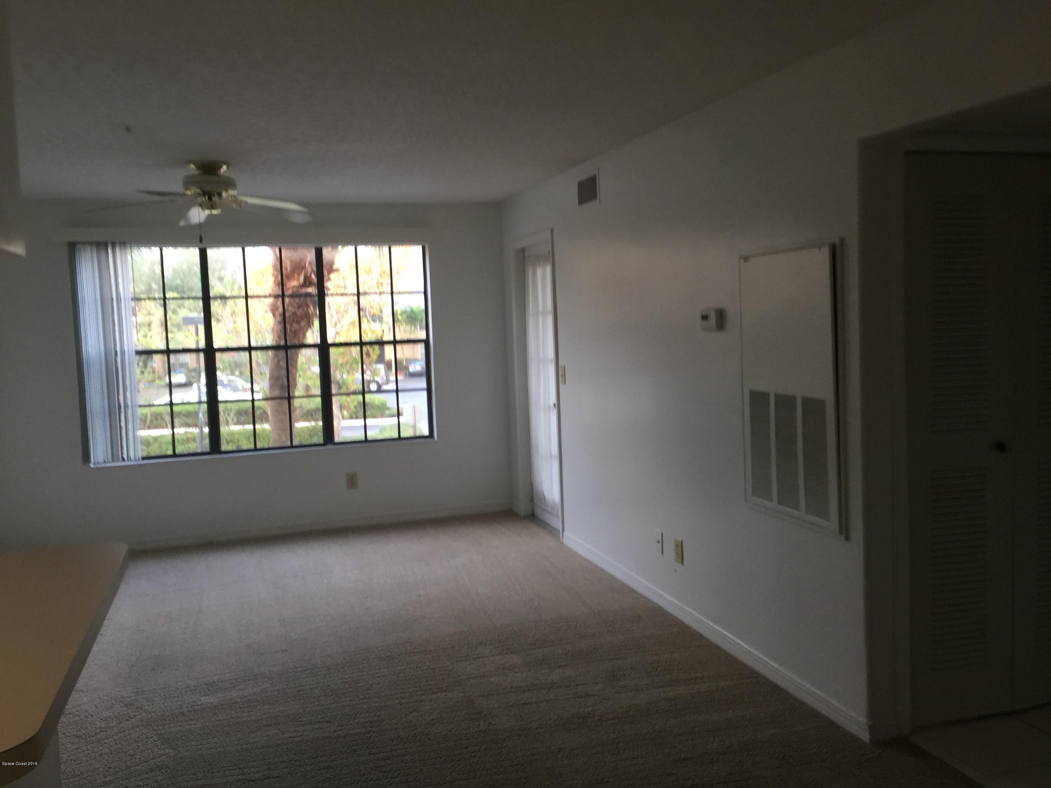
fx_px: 880
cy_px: 394
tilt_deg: -6.6
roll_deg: +3.4
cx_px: 526
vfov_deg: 48.2
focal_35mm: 29
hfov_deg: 61.7
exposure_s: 1/15
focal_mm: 4.15
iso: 32
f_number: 2.2
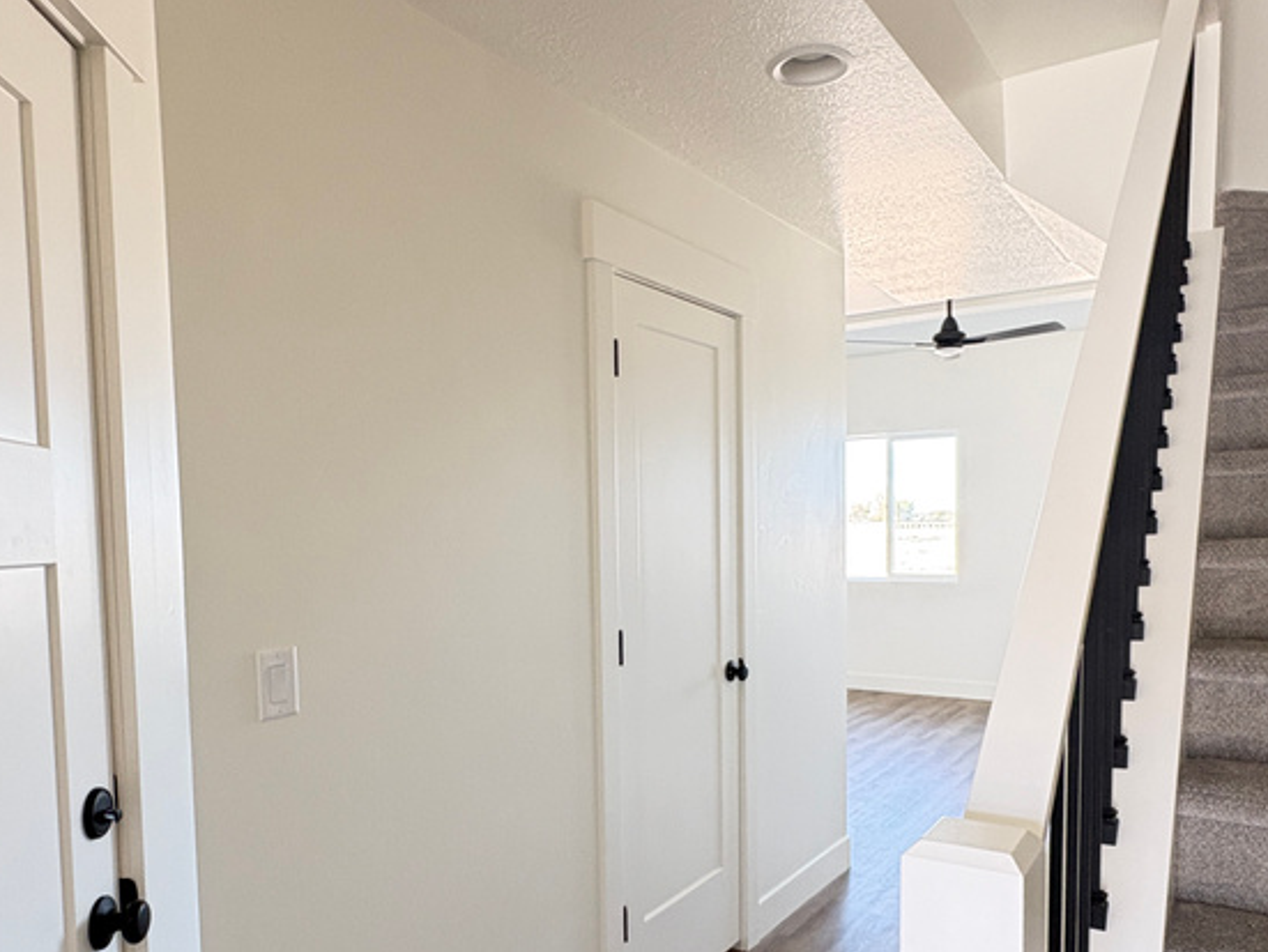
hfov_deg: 67.3
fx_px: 953
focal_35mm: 26
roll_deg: +1.6
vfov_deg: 52.6
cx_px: 628
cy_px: 589
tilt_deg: -3.4
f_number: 2.2
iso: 320
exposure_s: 1/60
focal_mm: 2.22
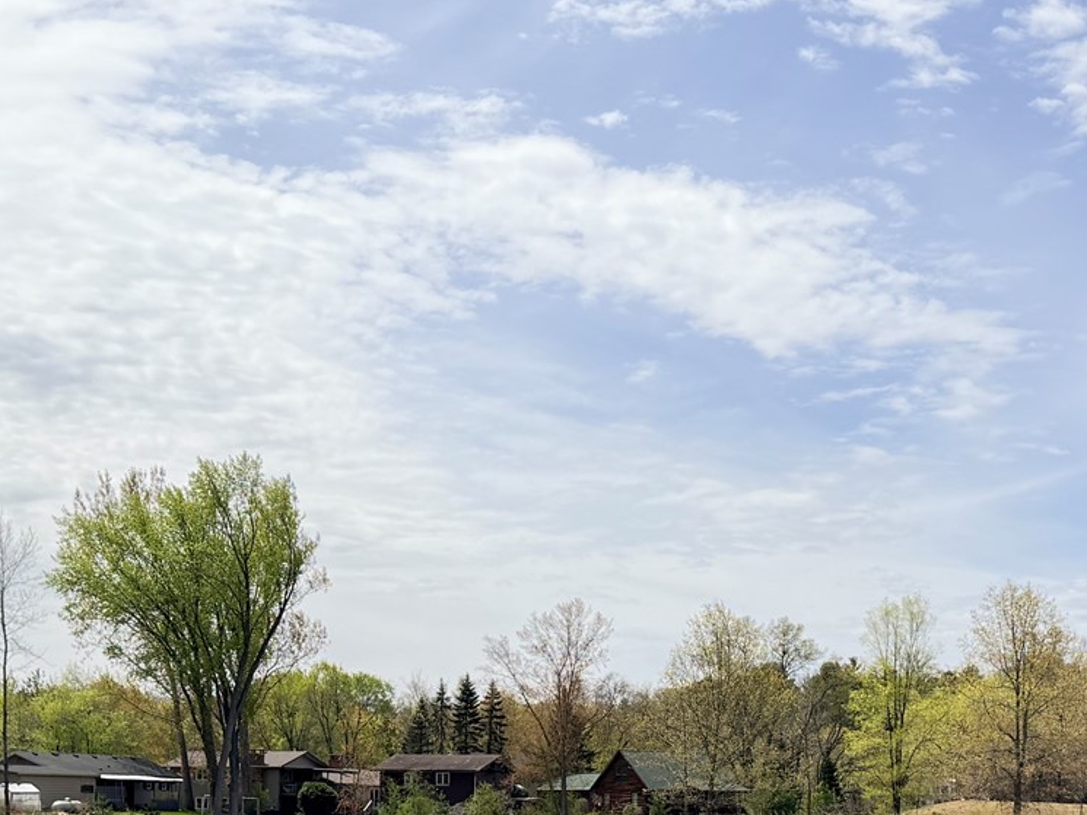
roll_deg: -0.7
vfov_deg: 21.6
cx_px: 744
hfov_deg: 29.1
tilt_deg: +1.9
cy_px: 783
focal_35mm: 66
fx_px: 2073
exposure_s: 1/5714
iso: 100
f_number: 1.78
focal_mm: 6.76
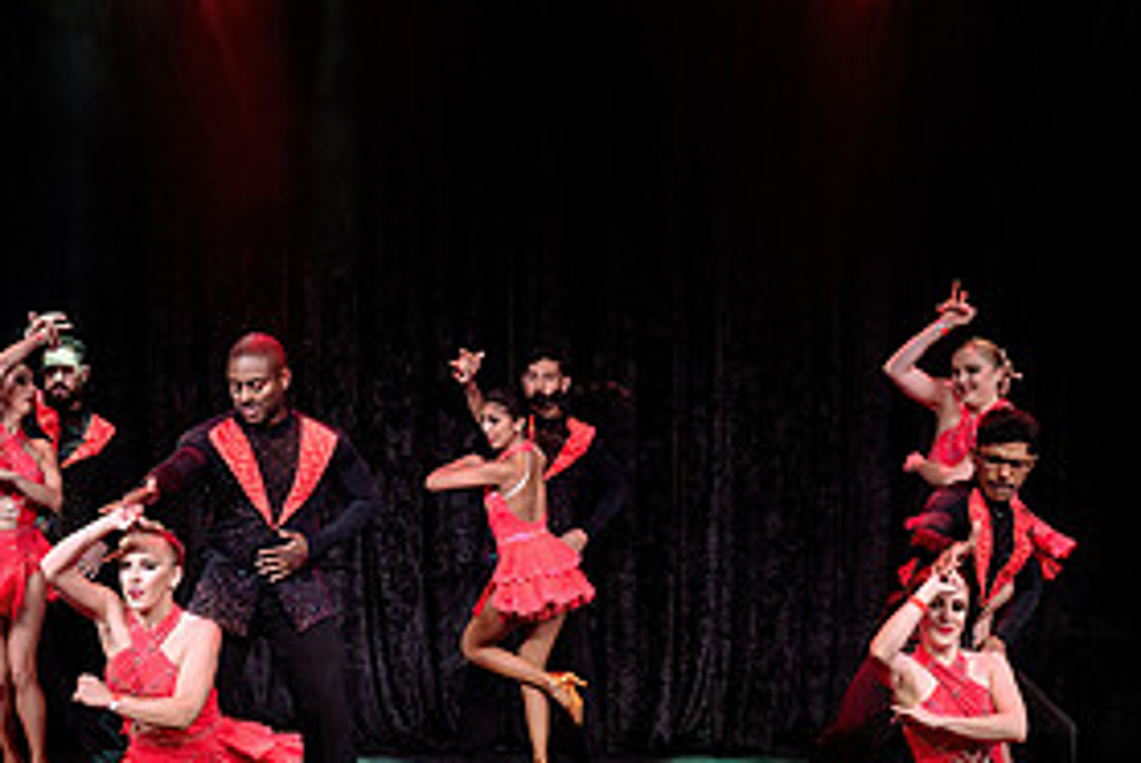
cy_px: 449
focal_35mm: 50
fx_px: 1586
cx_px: 484
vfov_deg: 27.0
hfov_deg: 39.5
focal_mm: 24
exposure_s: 1/400
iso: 1600
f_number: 3.2
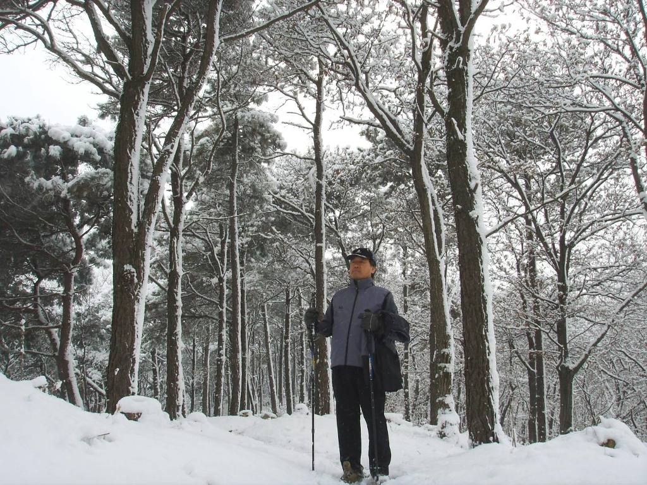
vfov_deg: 36.8
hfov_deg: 47.9
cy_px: 242
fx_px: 729
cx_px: 324
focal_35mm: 39
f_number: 6.3
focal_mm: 6.6
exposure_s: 1/250
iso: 50
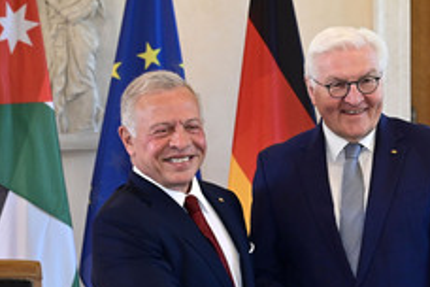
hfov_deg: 21.0
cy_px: 249
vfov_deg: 14.0
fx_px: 1159
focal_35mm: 97
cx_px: 257
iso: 2500
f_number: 5.6
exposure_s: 1/200
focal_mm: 49
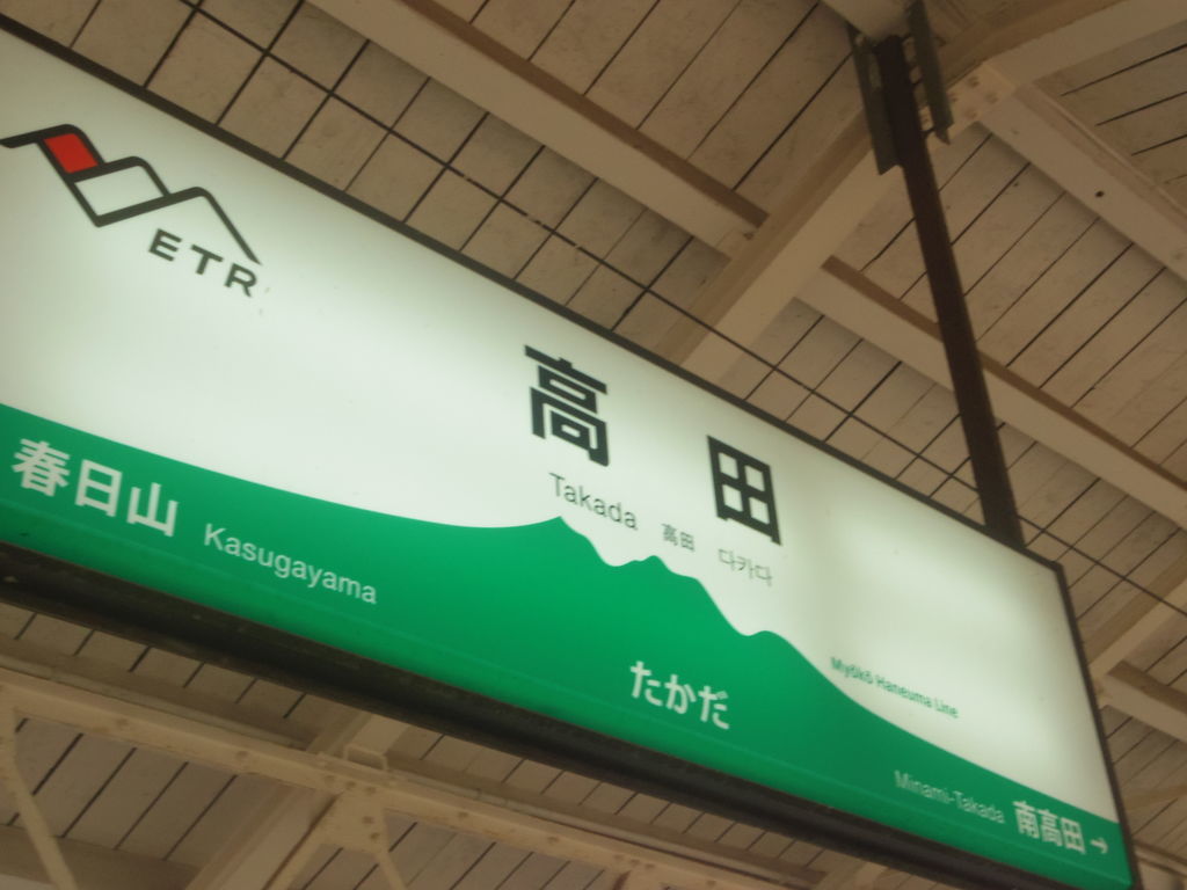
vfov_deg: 30.9
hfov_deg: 40.4
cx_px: 594
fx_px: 1612
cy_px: 445
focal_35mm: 47
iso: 500
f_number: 8
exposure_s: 1/60
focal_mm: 8.5
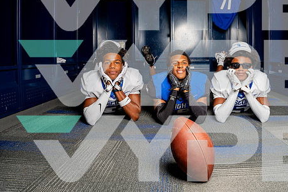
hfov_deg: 64.8
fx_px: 224
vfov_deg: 45.9
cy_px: 68
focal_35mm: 28
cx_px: 175
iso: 100
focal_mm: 20
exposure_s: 1/250
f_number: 5.6
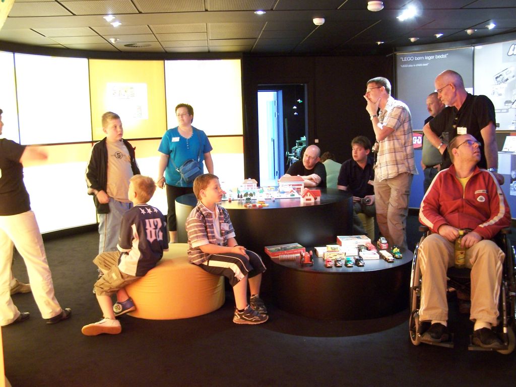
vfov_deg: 37.7
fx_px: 566
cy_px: 194
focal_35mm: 38
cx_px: 258
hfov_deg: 49.0
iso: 140
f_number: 2.8
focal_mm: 6.3
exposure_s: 1/15
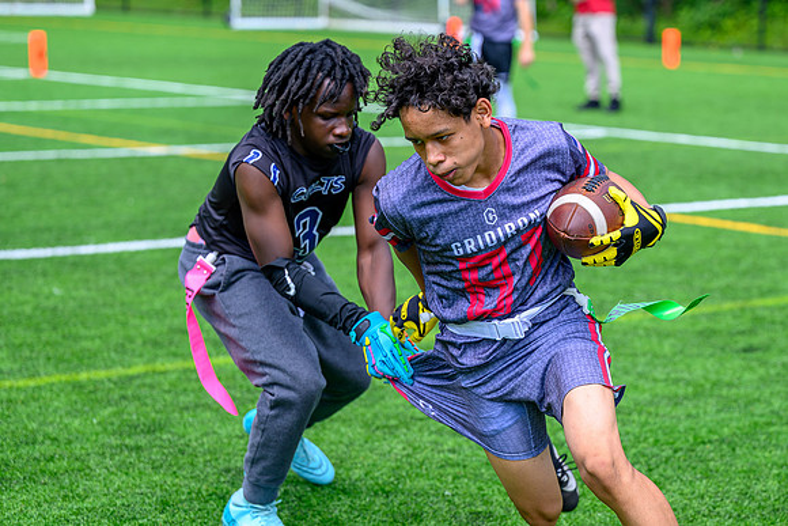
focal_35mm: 112
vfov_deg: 12.2
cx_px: 514
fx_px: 2460
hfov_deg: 18.2
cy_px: 182
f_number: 3.2
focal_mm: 86
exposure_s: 1/800
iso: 100
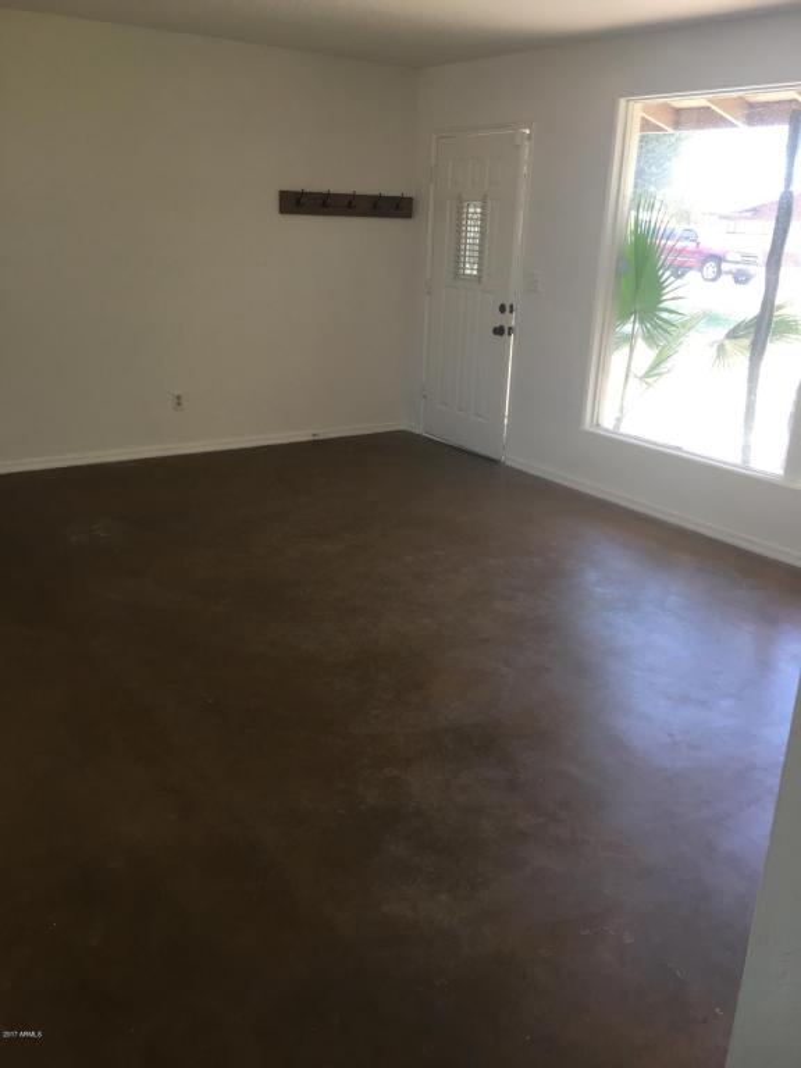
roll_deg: -2.8
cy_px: 534
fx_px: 895
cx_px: 400
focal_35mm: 29
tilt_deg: -19.1
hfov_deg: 48.2
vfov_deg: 61.7
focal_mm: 4.15
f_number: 2.2
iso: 40
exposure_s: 1/100
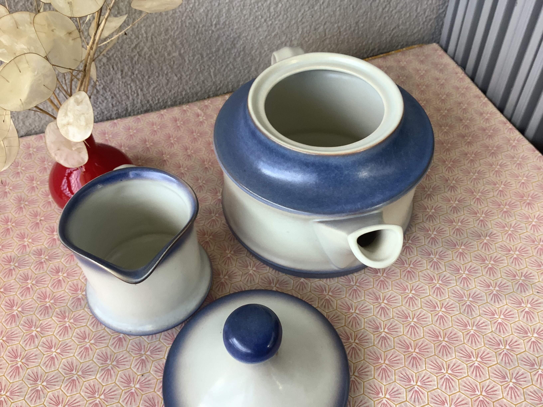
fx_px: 486
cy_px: 204
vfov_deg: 45.4
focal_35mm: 31
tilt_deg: -47.9
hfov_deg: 58.4
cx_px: 272
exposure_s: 1/100
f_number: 2.4
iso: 40
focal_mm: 3.3
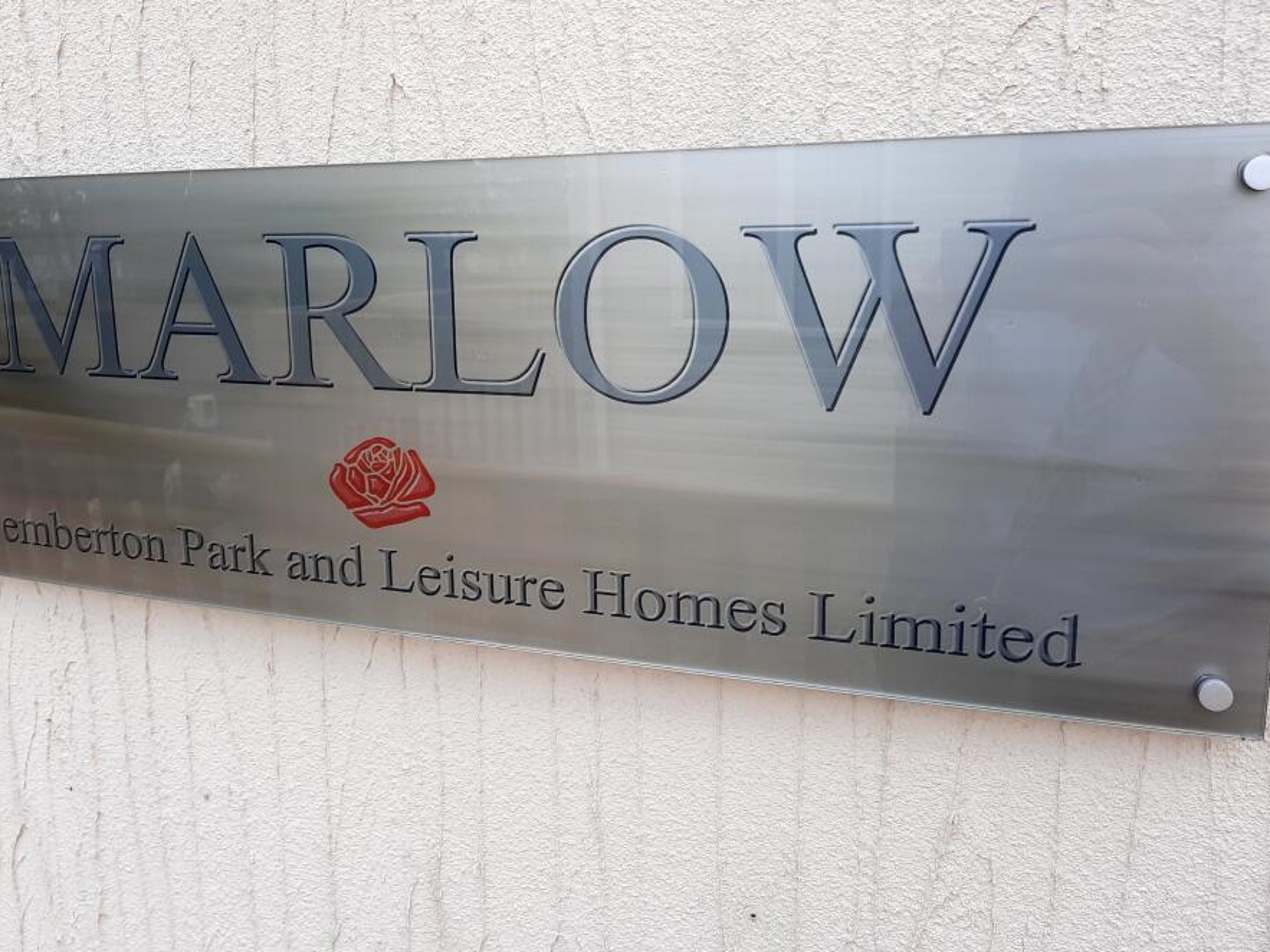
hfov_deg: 61.6
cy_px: 424
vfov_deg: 48.1
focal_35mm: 29
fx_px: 1064
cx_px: 597
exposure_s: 1/211
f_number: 2
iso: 32
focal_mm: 4.6
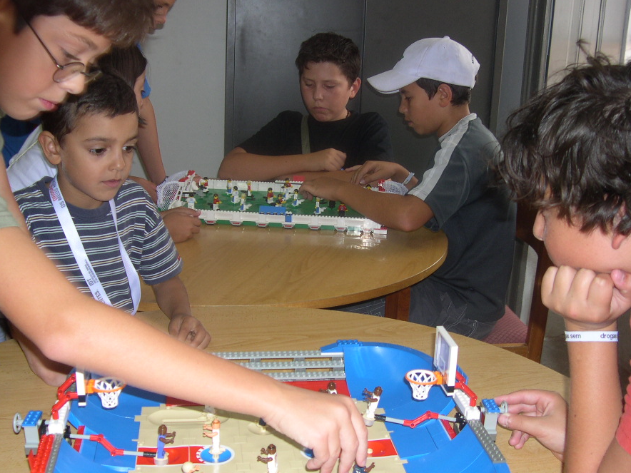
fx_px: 802
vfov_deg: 32.9
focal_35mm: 44
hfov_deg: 42.9
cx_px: 312
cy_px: 244
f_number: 2.8
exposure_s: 1/60
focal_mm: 8
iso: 100
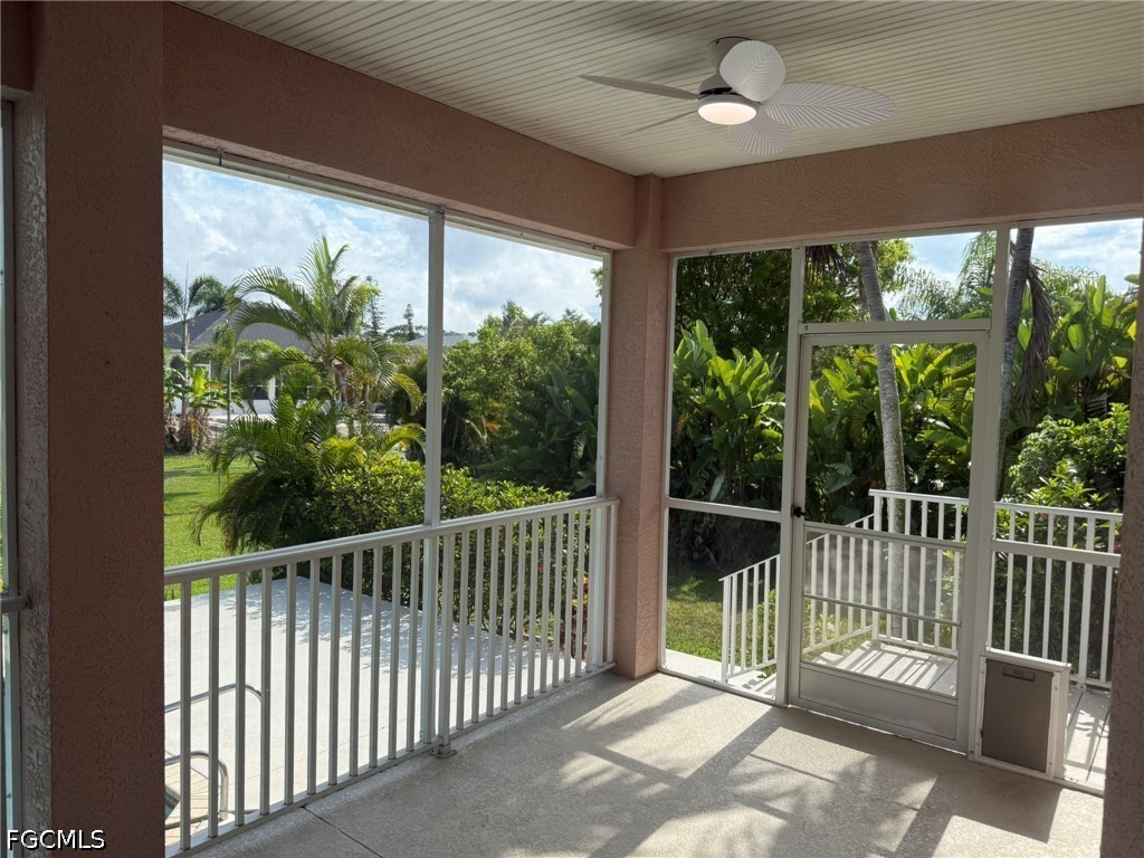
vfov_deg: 56.8
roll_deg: -1.7
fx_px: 793
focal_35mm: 24
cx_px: 572
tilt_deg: -2.1
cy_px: 429
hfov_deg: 71.6
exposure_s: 1/1727
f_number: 1.78
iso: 80
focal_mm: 6.76
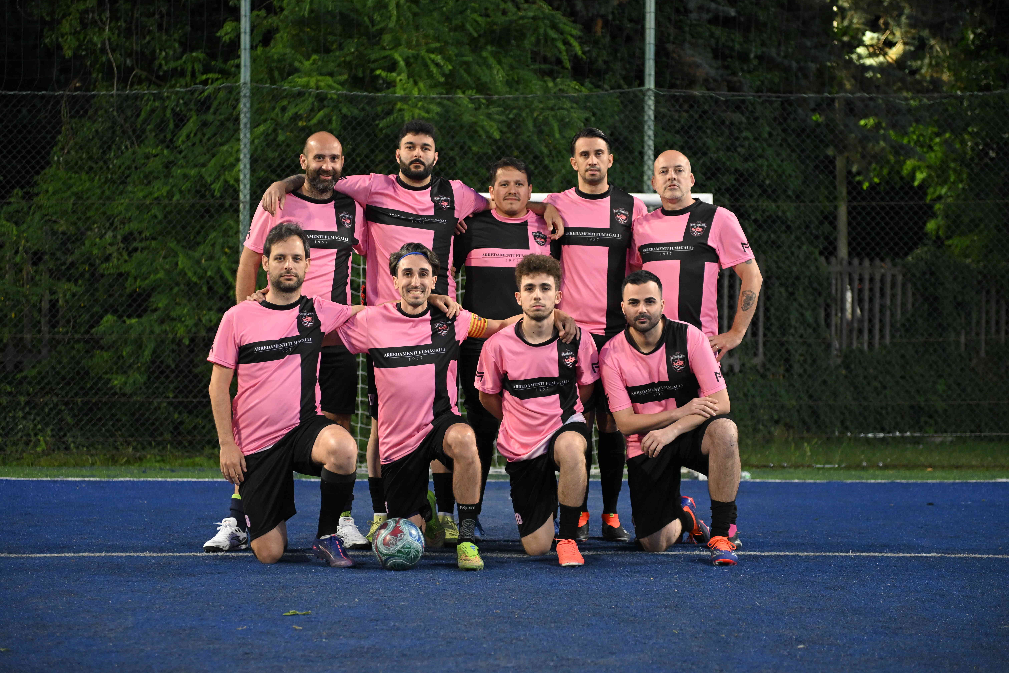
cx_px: 504
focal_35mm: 70
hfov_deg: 28.8
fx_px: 1962
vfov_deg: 19.5
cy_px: 336
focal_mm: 70
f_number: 2.8
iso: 4500
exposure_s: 1/125
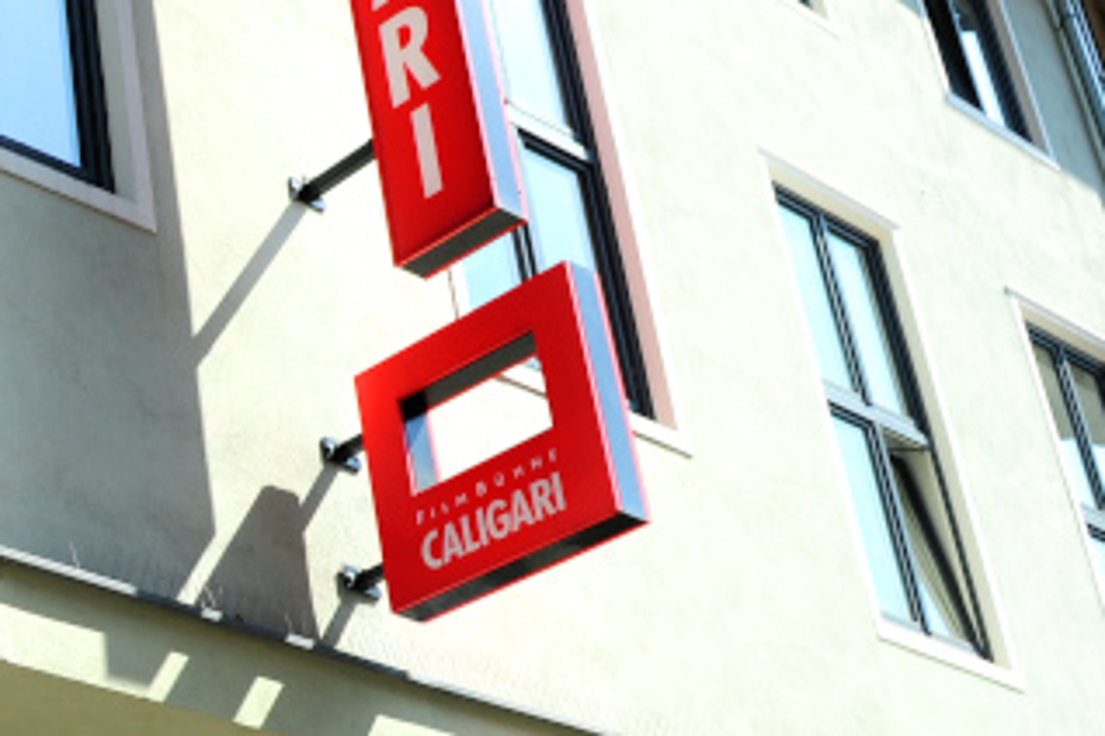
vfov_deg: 19.1
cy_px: 547
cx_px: -198
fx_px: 2179
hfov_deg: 25.7
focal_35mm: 71
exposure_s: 1/250
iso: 200
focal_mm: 24
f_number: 8
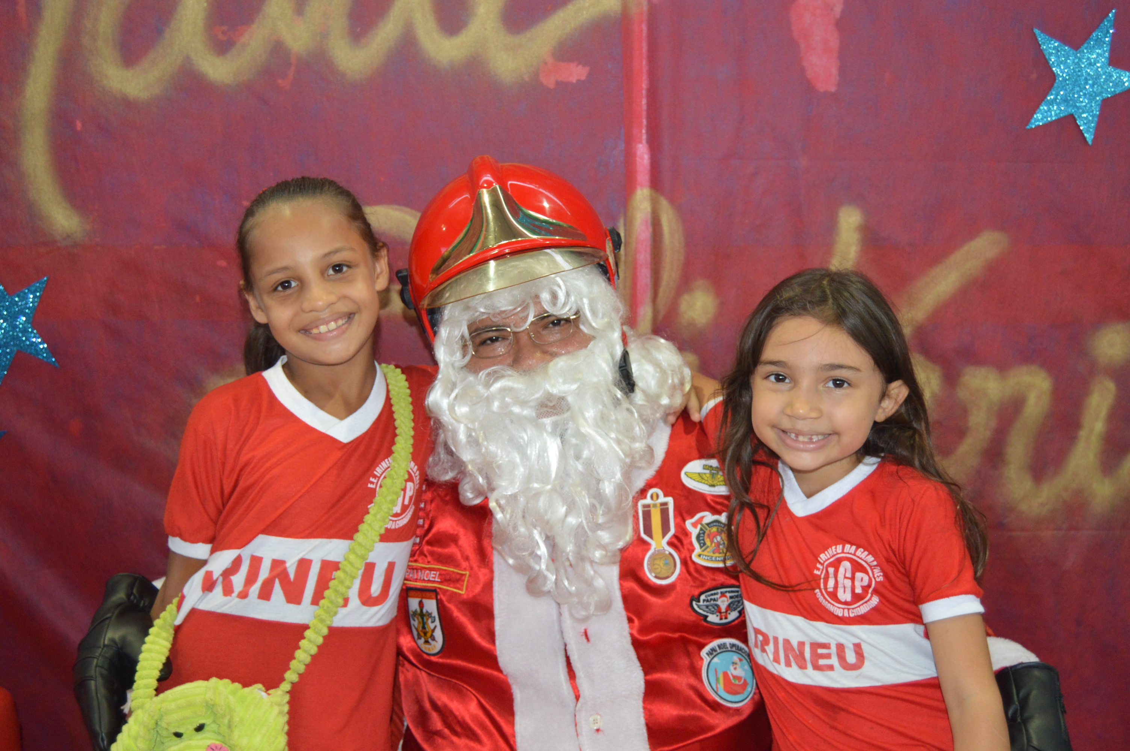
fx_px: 1317
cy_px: 376
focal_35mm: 42
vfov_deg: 31.8
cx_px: 565
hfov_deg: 46.4
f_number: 4
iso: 1400
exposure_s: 1/60
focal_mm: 28
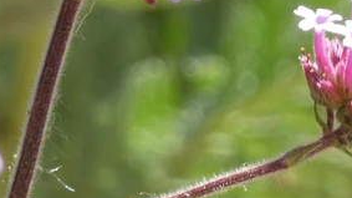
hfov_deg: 5.5
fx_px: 3676
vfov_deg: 3.1
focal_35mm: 394
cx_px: 245
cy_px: -87
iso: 125
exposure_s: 1/80
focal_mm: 28.8
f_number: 5.6
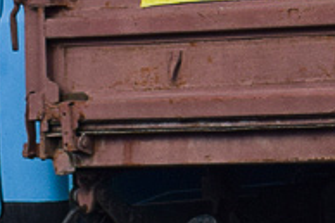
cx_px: 501
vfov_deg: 5.5
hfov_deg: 8.0
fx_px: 2335
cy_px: 22
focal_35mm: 251
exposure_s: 1/1000
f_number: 7.1
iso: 200
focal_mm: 27
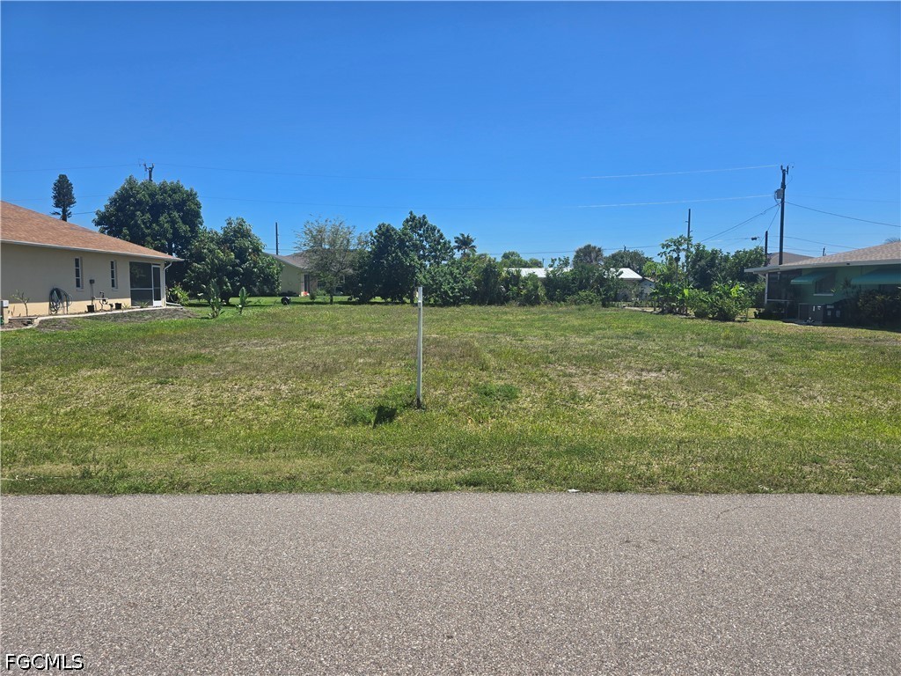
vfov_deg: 58.9
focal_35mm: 23
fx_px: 599
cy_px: 338
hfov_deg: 73.9
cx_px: 450
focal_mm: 6.3
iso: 12
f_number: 1.7
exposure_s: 1/970
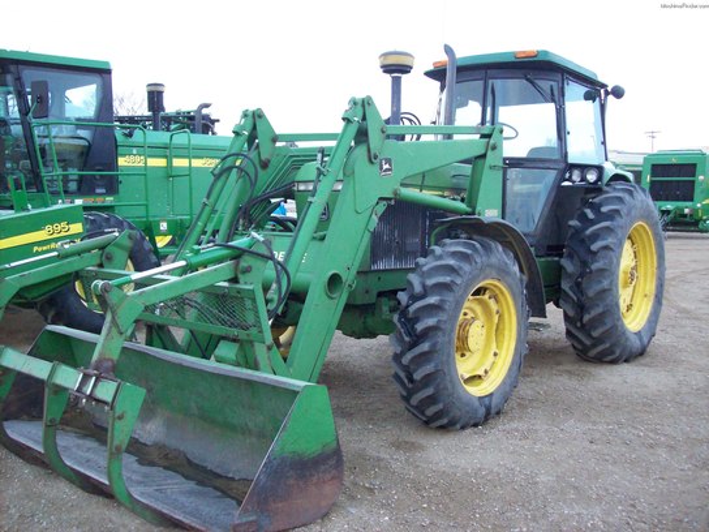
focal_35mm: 36
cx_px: 354
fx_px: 737
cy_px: 266
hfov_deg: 51.4
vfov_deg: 39.7
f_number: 2.7
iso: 263
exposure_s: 1/128
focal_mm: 6
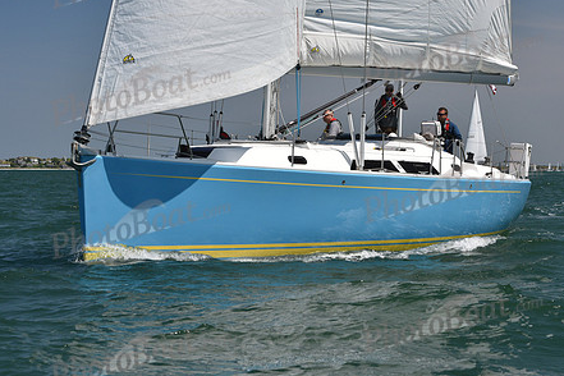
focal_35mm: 92
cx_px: 298
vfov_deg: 14.8
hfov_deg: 22.1
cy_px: 141
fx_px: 1441
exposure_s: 1/800
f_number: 6.3
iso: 320
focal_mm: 70
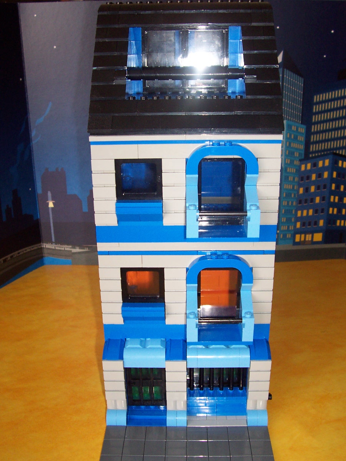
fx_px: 493
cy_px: 230
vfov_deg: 50.1
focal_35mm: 37
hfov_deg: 38.7
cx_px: 173
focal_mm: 5.6
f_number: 2.8
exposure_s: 1/60
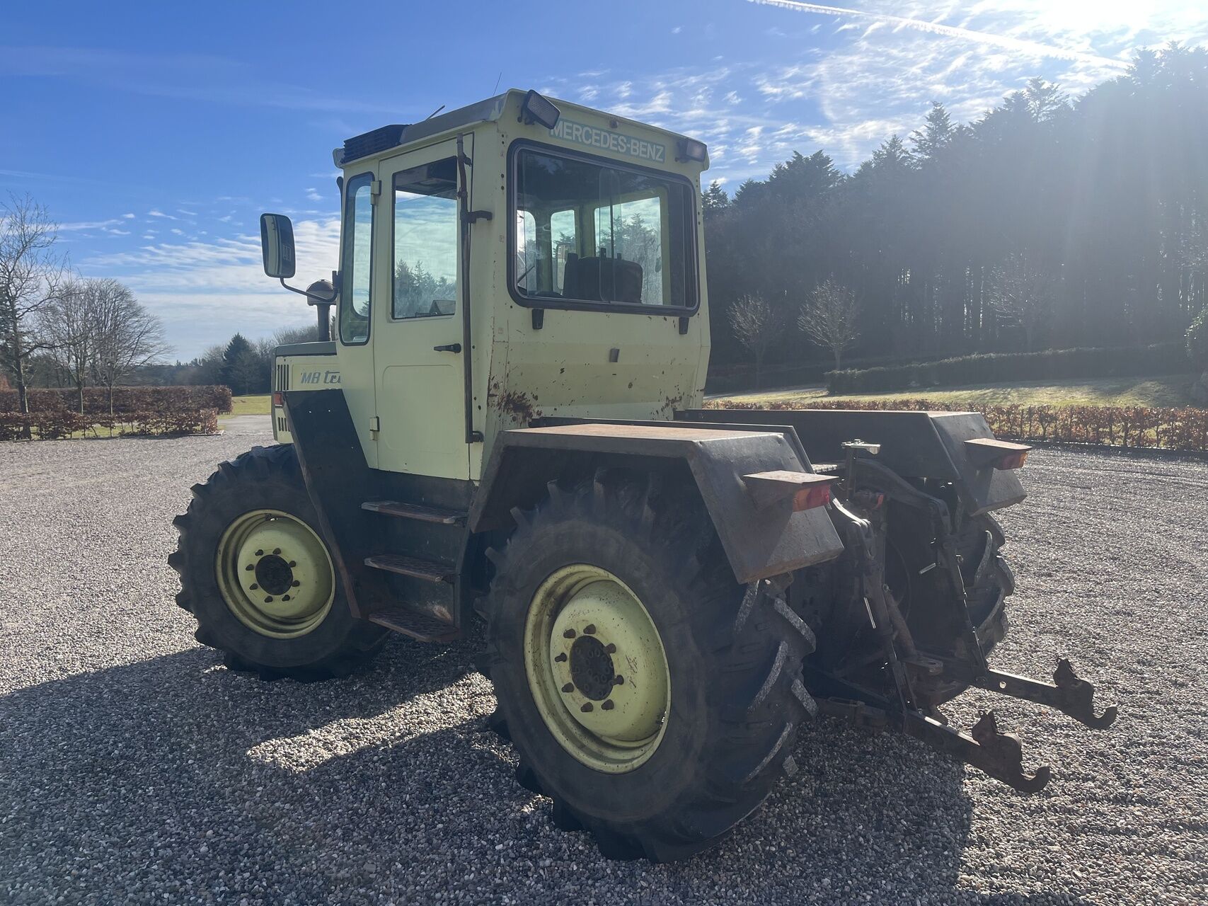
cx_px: 604
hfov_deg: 67.3
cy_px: 453
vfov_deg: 53.1
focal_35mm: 26
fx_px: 907
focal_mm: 5.1
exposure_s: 1/2410
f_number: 1.6
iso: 50
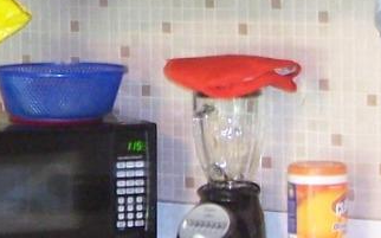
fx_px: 1868
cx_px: -44
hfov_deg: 11.5
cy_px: 44
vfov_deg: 7.3
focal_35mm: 180
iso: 140
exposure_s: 1/4
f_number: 2.8
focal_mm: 6.3
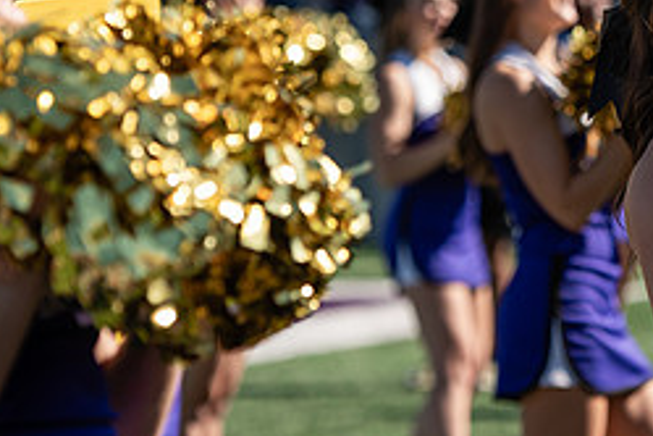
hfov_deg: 7.4
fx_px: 5060
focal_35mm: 279
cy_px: 59
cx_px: 574
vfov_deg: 4.9
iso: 125
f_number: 3.5
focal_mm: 120
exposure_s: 1/1250
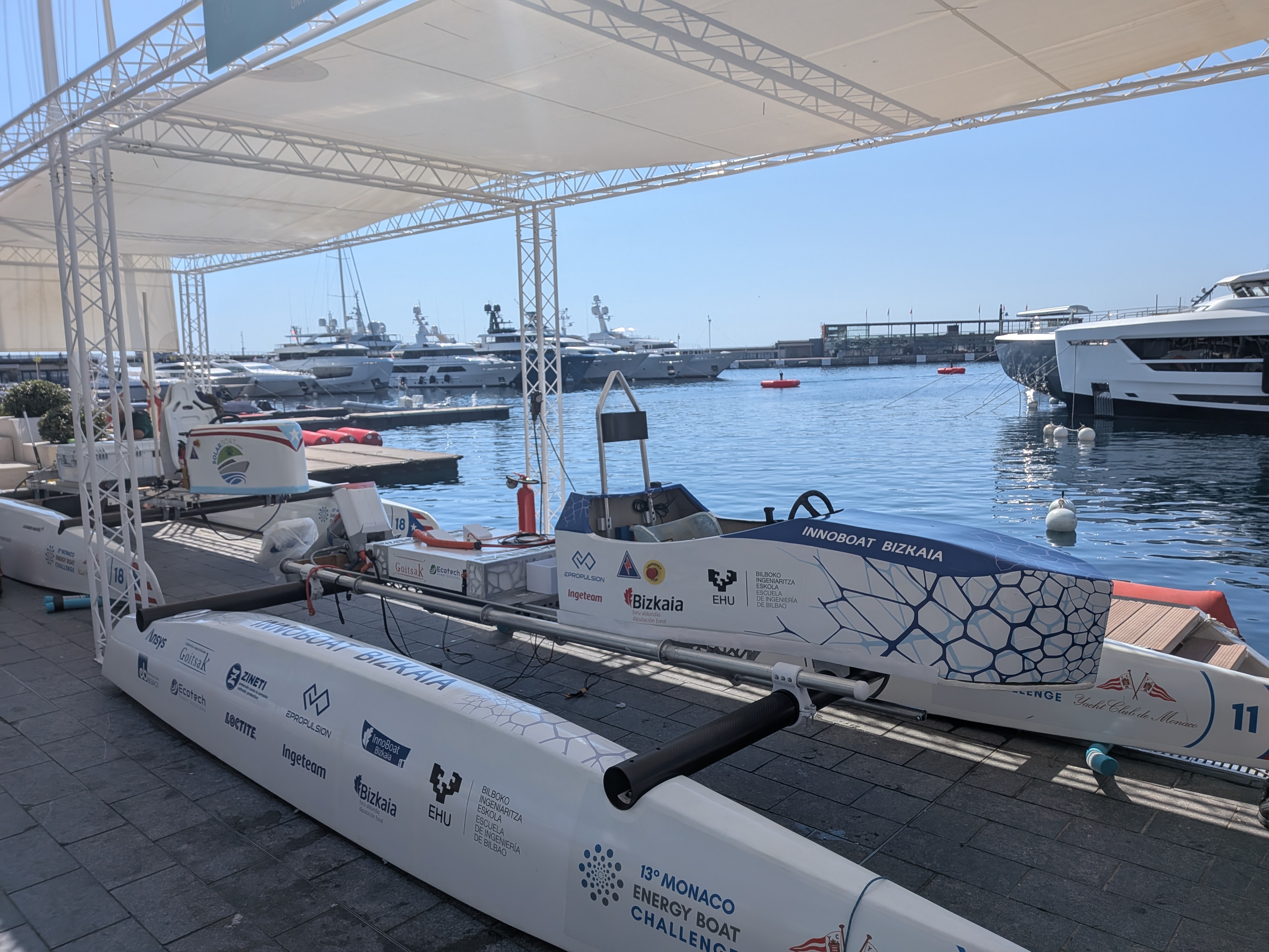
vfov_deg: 56.8
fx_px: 880
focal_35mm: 24
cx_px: 634
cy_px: 476
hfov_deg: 71.6
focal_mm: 4.53
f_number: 1.7
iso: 30
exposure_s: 1/2381
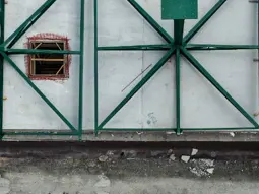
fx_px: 696
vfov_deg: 15.4
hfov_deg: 21.1
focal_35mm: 93
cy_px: 216
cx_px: 163
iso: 200
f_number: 3.2
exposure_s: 1/2000
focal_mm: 10.26
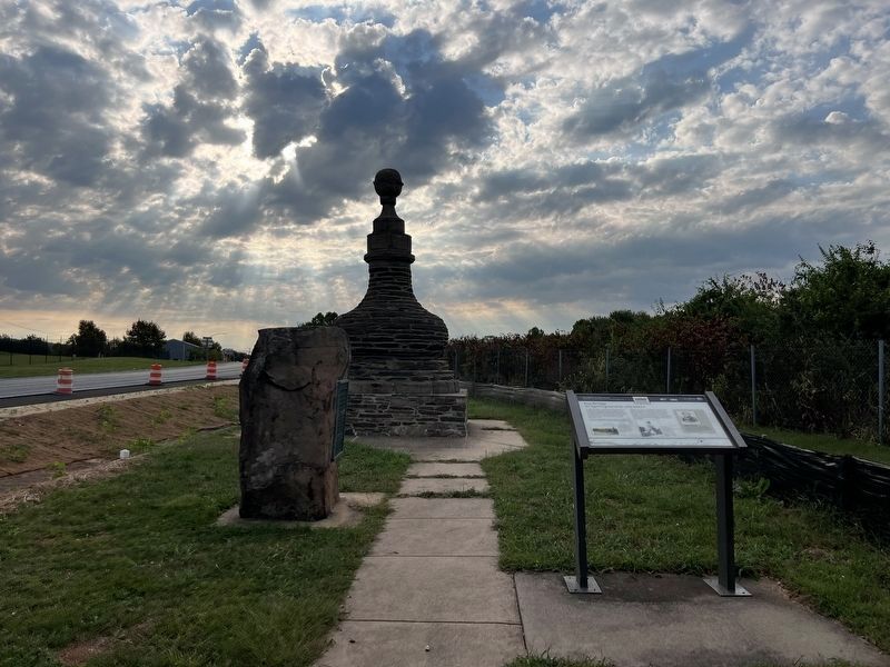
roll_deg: +1.6
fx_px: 668
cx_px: 445
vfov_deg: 53.1
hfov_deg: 67.3
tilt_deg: -0.5
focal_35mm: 26
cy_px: 334
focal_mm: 5.1
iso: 50
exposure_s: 1/5319
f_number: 1.6
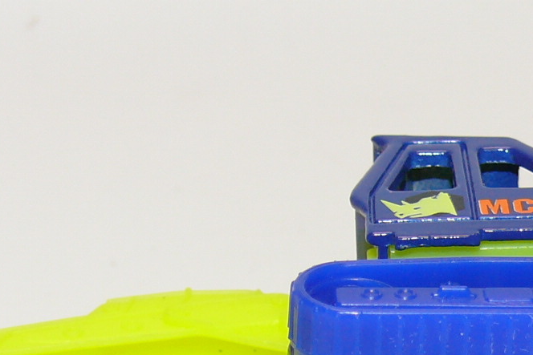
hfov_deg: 9.2
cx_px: 338
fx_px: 3302
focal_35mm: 223
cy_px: 372
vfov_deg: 6.1
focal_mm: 12.4
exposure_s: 1/30
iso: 100
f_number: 4
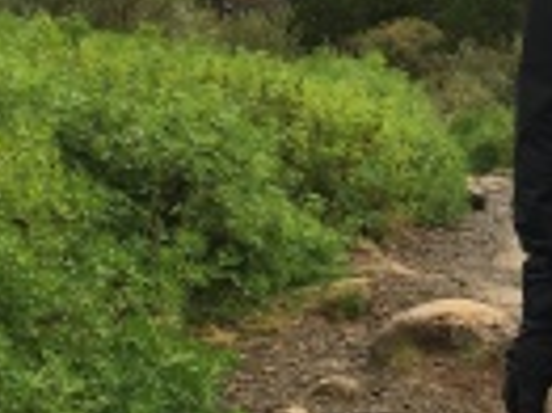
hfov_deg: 15.1
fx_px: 1944
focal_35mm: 122
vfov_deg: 12.1
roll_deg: +0.2
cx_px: 811
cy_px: 206
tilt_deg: -8.3
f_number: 2.2
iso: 25
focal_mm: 4.15
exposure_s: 1/409
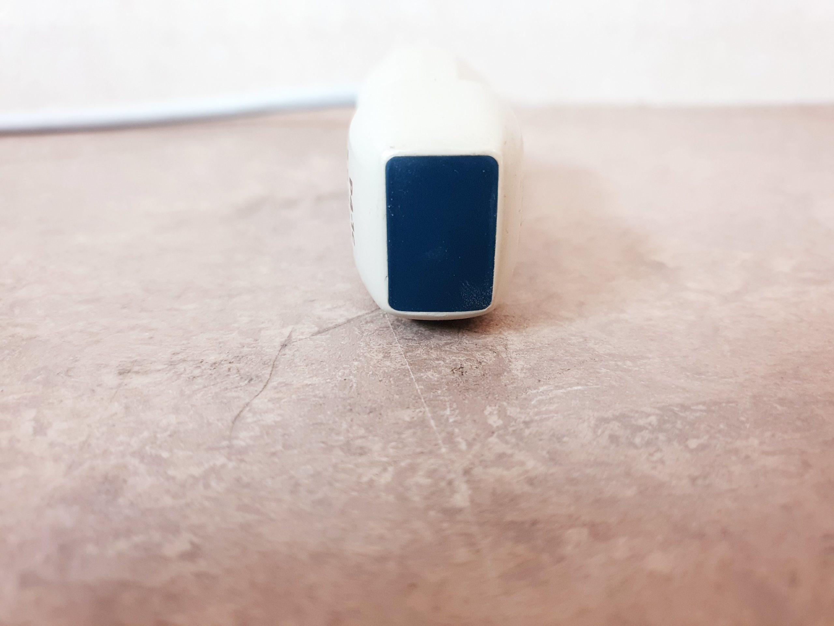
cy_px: 313
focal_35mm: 26
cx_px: 417
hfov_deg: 67.3
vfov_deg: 53.1
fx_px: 626
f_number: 1.5
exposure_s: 1/50
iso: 320
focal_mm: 4.3
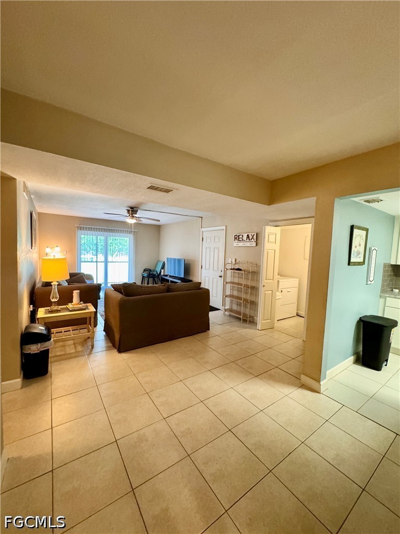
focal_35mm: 14
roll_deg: -1.5
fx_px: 216
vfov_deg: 102.1
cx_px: 200
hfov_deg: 85.7
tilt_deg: -5.5
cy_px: 267
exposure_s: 1/60
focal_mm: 2.22
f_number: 2.2
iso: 640
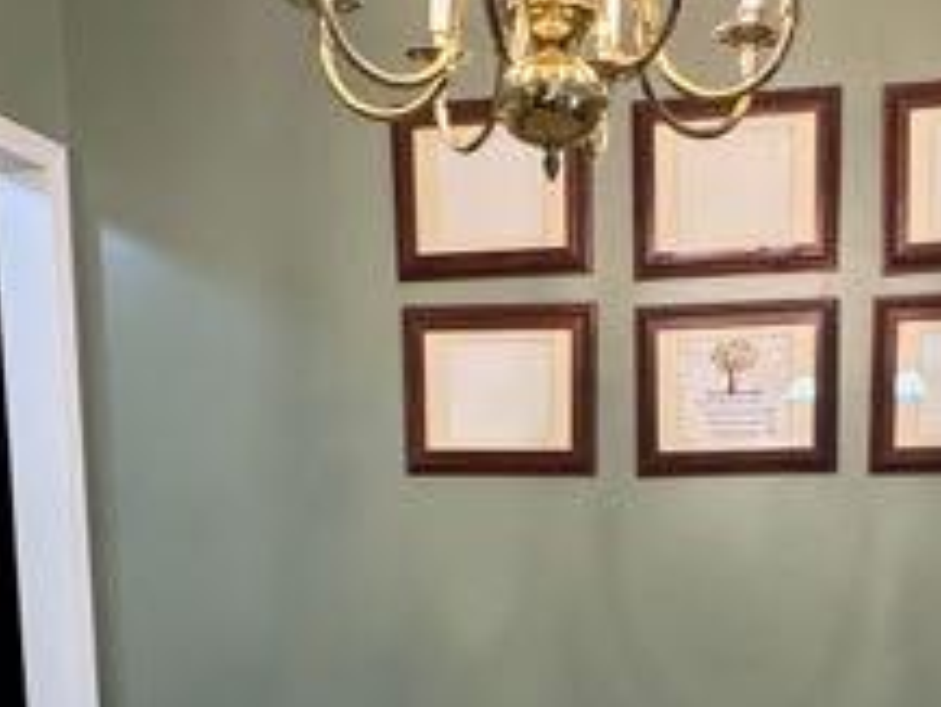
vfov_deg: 24.4
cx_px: 616
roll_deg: -0.4
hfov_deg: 35.2
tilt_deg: -13.0
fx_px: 1469
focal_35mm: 54
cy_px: 861
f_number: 2.2
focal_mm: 2.22
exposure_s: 1/60
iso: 320
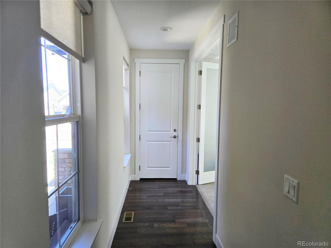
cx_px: 166
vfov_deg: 58.9
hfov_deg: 73.9
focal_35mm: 23
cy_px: 124
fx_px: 220
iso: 125
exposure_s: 1/180
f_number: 1.8
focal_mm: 5.4
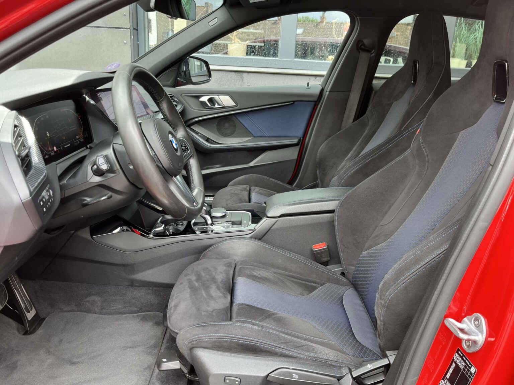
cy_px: 192
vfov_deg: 53.1
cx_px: 257
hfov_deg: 67.3
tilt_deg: -16.8
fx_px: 386
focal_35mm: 26
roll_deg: -4.2
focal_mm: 5.1
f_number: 1.6
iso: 50
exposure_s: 1/122
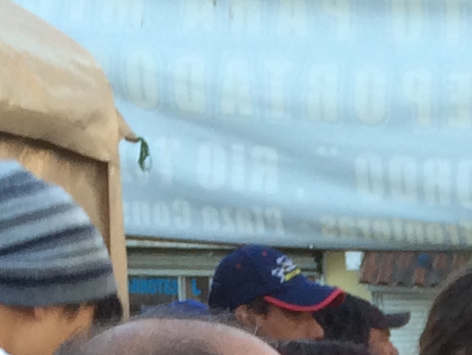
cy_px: 992
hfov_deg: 9.9
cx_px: 833
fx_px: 2593
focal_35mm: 190
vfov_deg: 7.1
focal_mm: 4.12
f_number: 2.2
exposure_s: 1/60
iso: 50
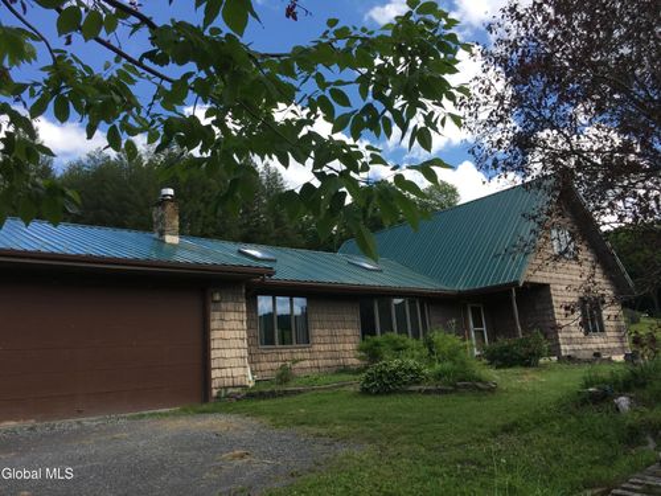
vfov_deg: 48.2
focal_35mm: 29
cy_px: 248
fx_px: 554
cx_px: 330
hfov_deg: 61.7
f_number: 2.2
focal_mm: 4.15
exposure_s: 1/905
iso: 25
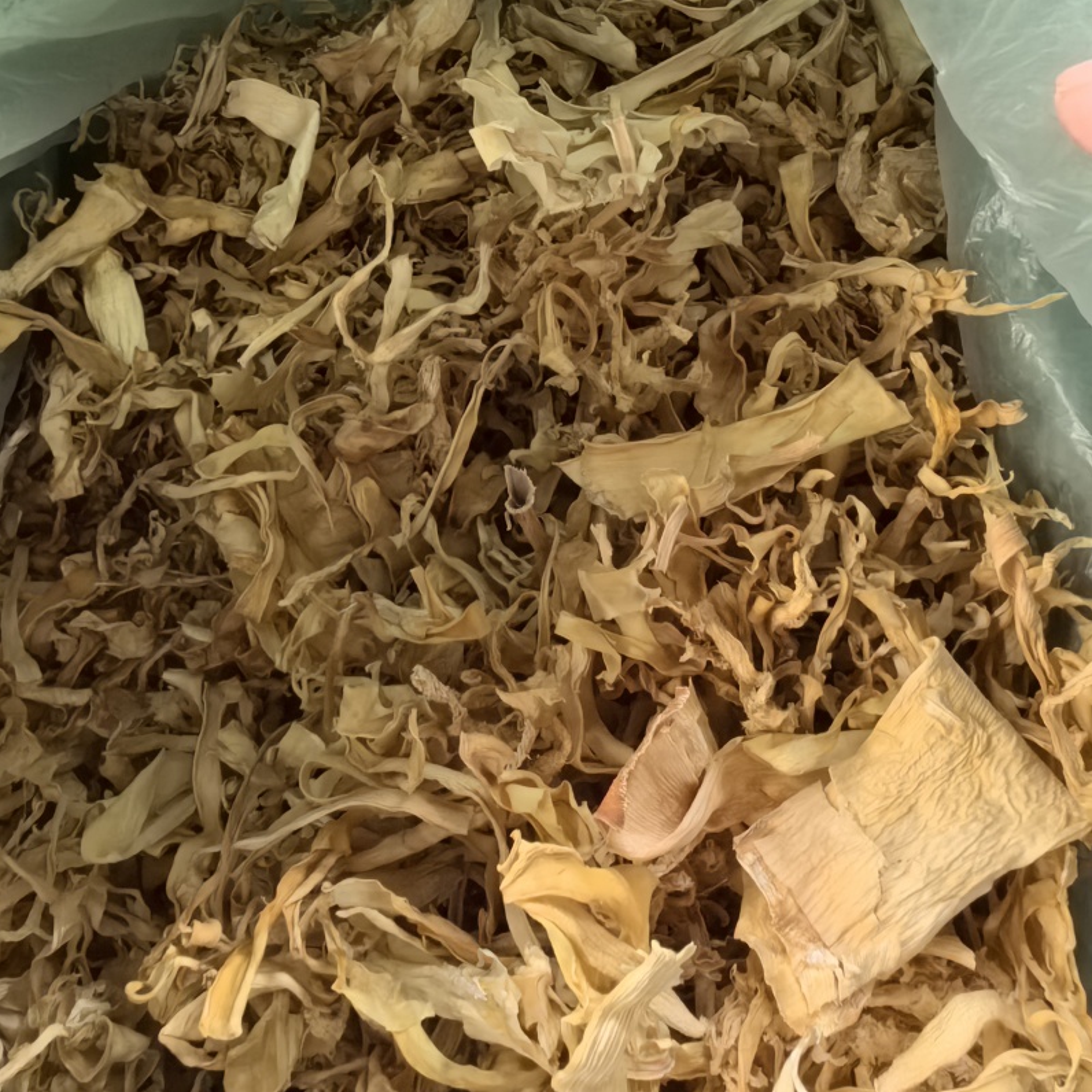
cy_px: 661
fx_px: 1142
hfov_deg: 51.1
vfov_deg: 50.7
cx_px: 547
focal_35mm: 32
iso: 1250
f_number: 2.2
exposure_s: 1/167
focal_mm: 1.95
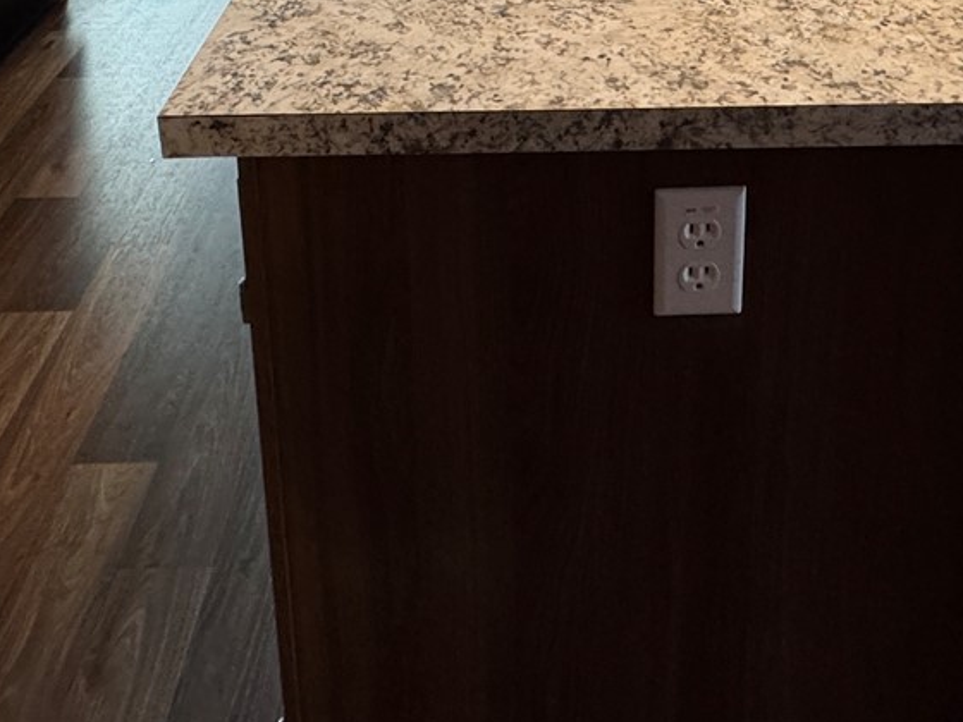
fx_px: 1113
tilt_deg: -13.3
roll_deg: -0.5
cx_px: 562
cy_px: -218
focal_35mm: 40
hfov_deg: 46.6
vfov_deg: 29.1
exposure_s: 1/78
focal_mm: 2.22
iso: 320
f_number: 2.2
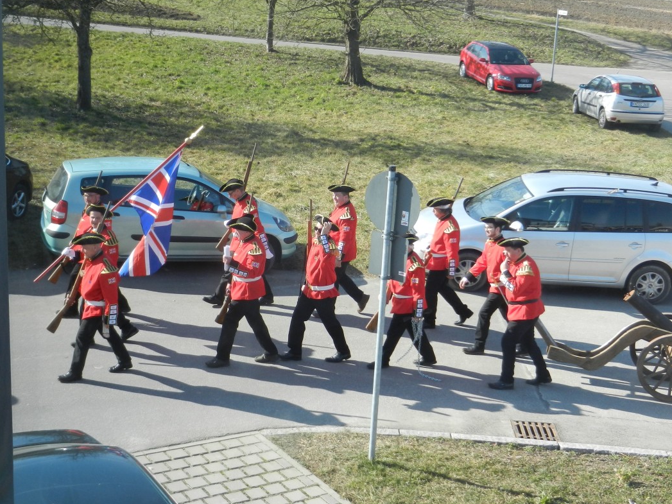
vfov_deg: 26.5
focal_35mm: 55
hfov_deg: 34.9
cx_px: 300
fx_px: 1068
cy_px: 238
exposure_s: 1/320
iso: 160
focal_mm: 8.2
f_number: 4.2
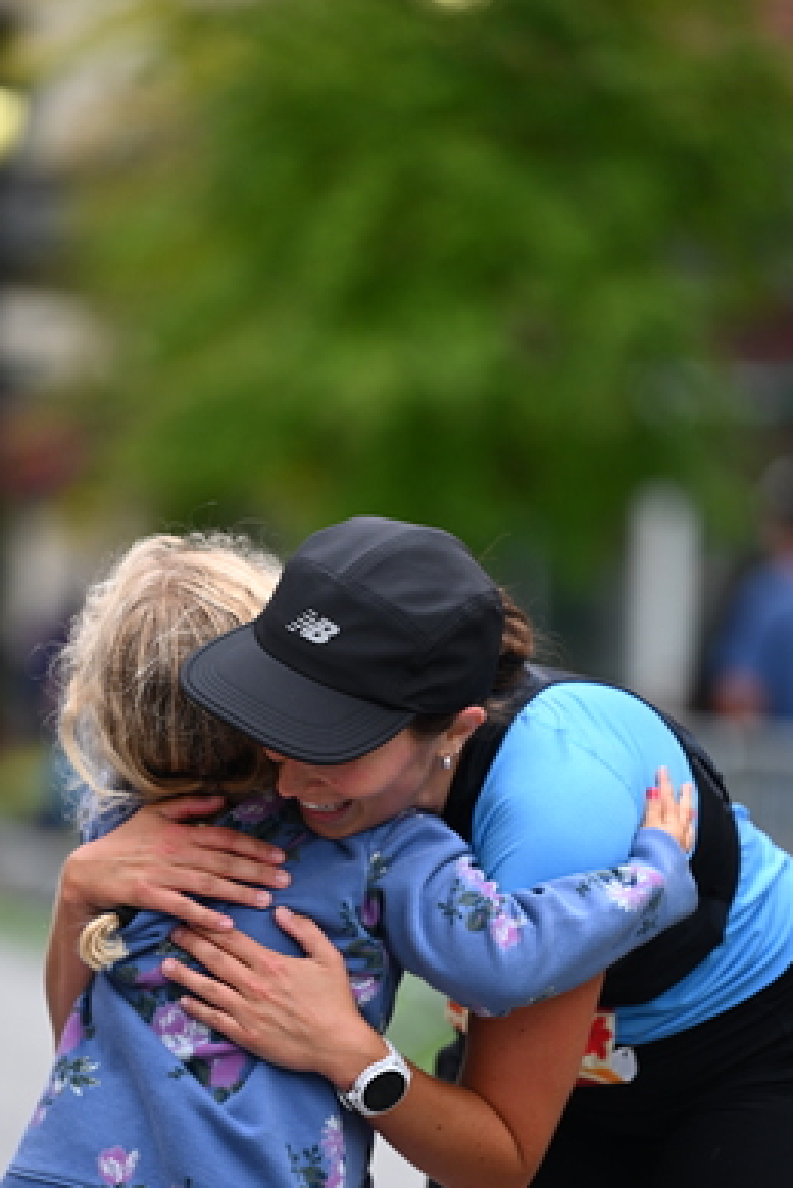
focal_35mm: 262
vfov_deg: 7.9
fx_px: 8649
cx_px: 403
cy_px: 686
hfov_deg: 5.2
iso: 640
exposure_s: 1/2000
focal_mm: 185
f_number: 2.8
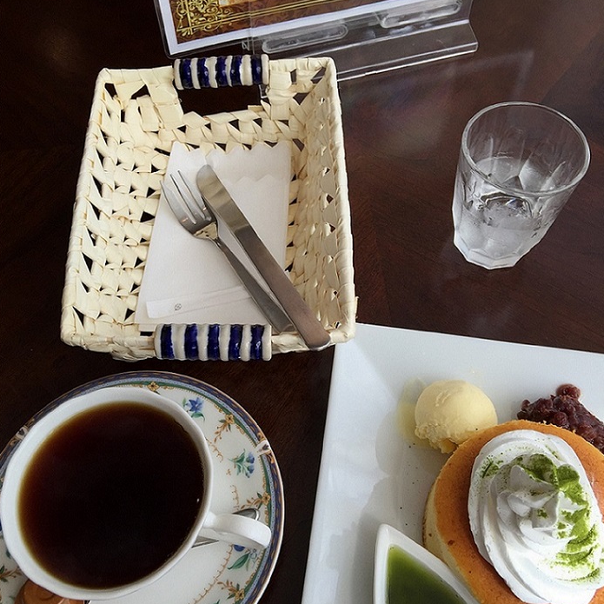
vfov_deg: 47.2
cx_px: 296
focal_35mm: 35
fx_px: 691
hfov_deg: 47.2
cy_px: 299
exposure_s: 1/434
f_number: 2.2
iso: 32
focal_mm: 4.15
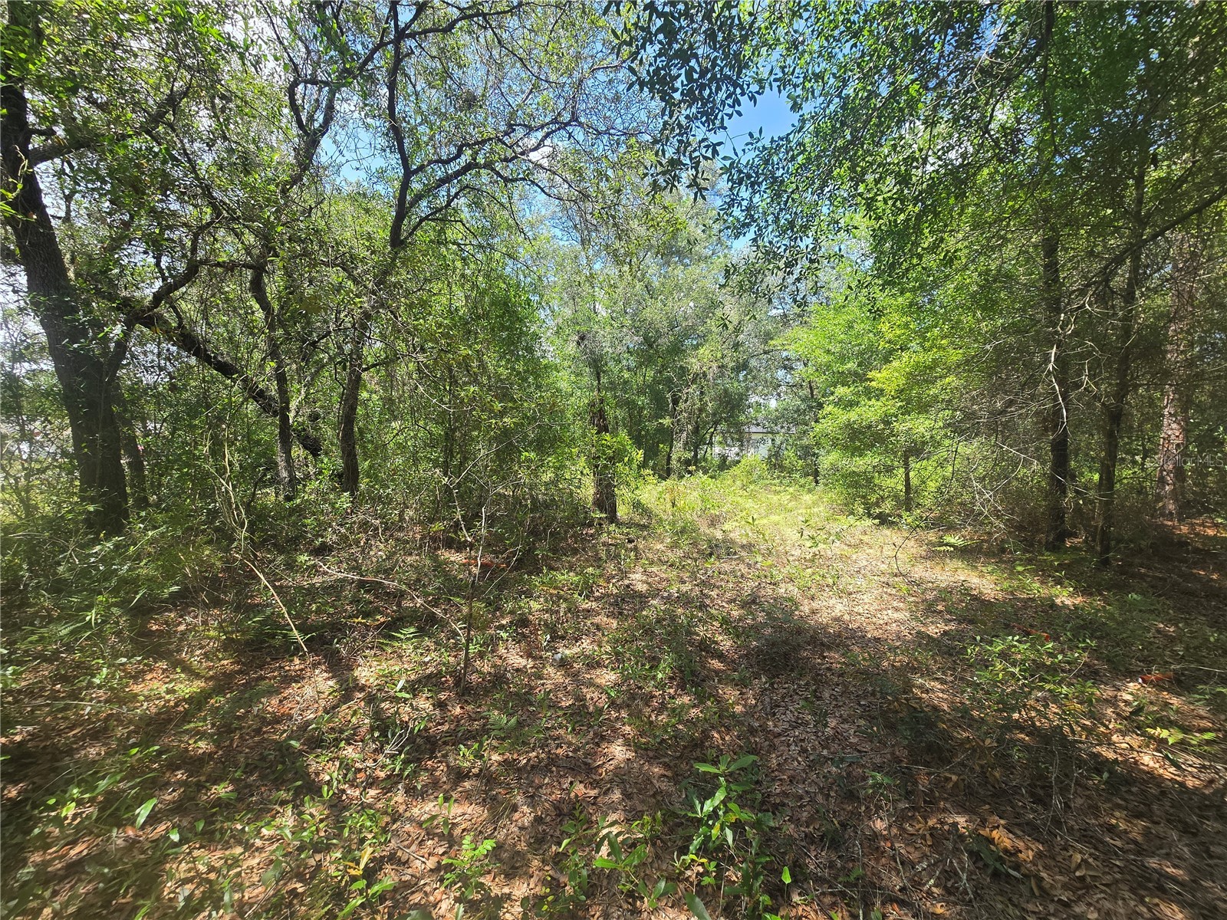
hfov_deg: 106.2
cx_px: 614
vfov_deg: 89.9
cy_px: 460
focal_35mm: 13
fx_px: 461
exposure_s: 1/381
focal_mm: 2.2
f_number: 2.2
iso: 50
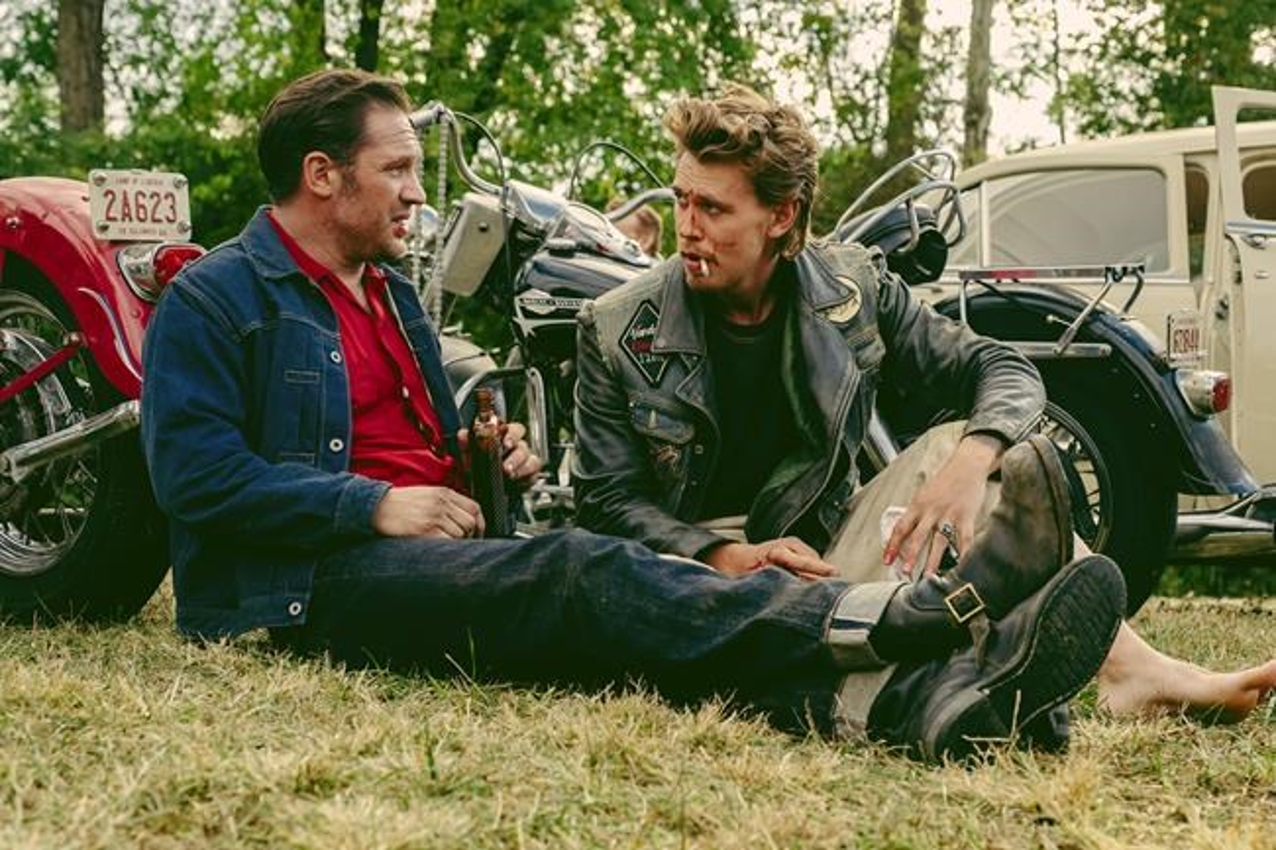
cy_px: 425
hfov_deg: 32.4
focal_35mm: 62
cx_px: 638
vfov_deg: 21.9
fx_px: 2197
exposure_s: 1/320
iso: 400
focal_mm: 41.4
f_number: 4.5
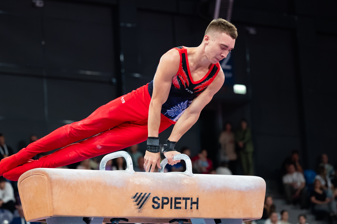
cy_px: 87
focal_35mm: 131
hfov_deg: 15.6
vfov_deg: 10.5
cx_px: 139
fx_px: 1226
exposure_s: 1/1250
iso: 3200
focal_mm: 86
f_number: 2.8
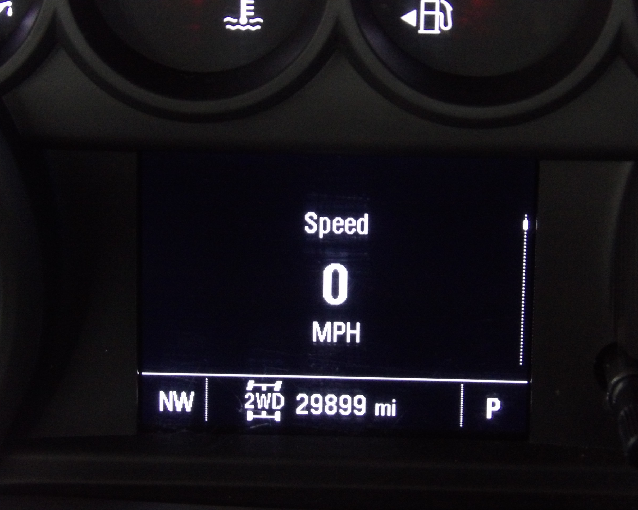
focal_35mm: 150
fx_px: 2833
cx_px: 331
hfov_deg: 12.9
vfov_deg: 10.3
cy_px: 256
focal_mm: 25.6
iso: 800
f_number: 4.3
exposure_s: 1/28
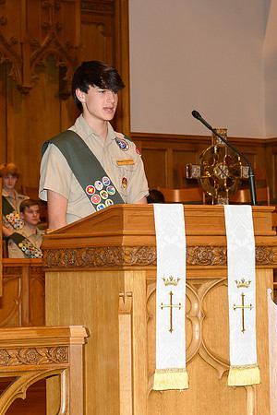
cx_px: 112
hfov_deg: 10.6
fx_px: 1500
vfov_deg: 15.8
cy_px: 173
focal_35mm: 130
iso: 800
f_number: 7.1
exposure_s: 1/60
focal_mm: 70
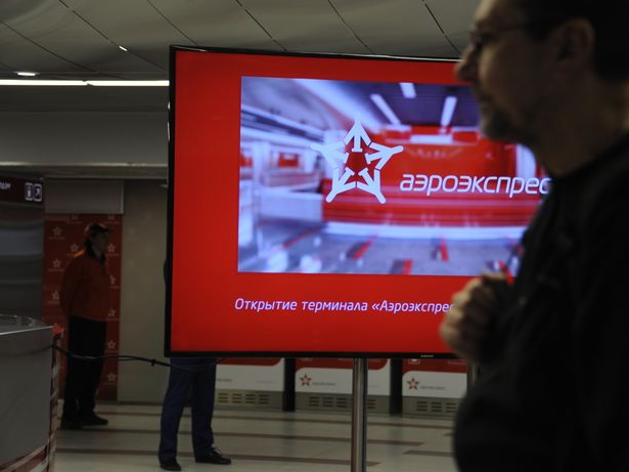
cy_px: 235
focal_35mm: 93
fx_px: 1690
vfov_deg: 15.9
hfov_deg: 21.1
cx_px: 318
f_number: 5
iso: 800
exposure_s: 1/125
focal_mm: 85
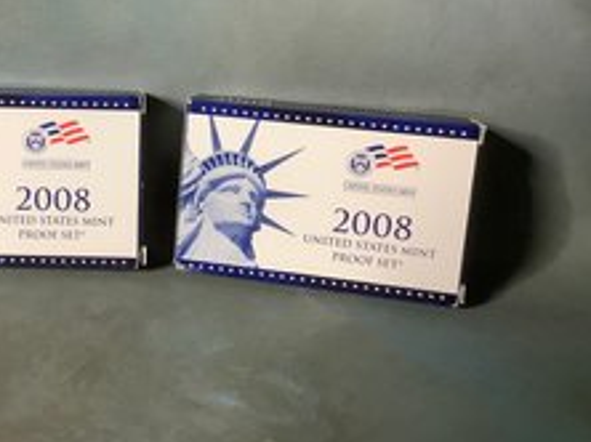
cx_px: 180
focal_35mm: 48
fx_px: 819
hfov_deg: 39.1
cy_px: 150
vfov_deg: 30.0
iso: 250
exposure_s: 1/50
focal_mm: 3.3
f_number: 2.4
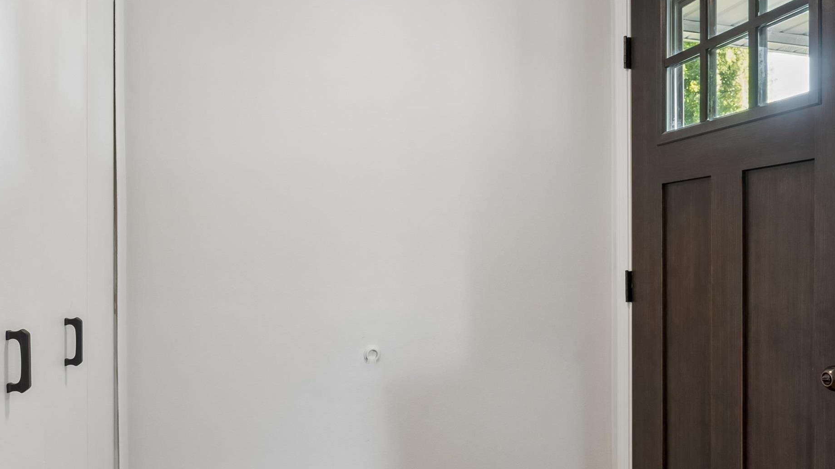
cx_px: 476
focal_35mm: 28
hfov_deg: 67.6
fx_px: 620
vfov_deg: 41.4
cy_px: 266
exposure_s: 1.3
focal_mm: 16
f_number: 13
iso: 200
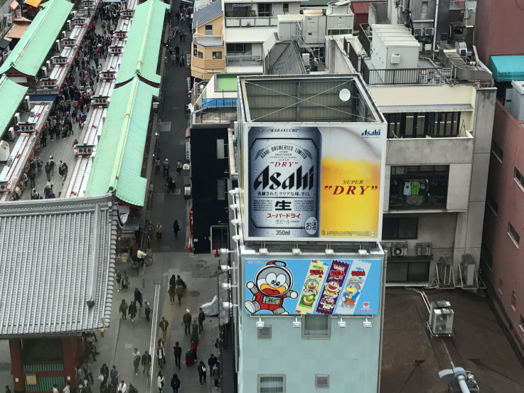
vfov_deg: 25.4
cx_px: 231
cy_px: 103
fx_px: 863
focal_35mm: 57
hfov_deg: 33.7
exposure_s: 1/855
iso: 20
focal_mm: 3.99
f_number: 1.8
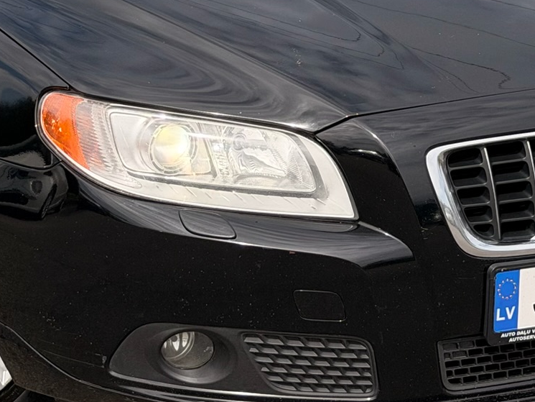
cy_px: 27
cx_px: 197
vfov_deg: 11.2
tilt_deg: -12.8
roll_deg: +1.0
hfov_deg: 14.9
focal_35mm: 132
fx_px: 2040
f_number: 1.78
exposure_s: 1/3891
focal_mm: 6.76
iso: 80
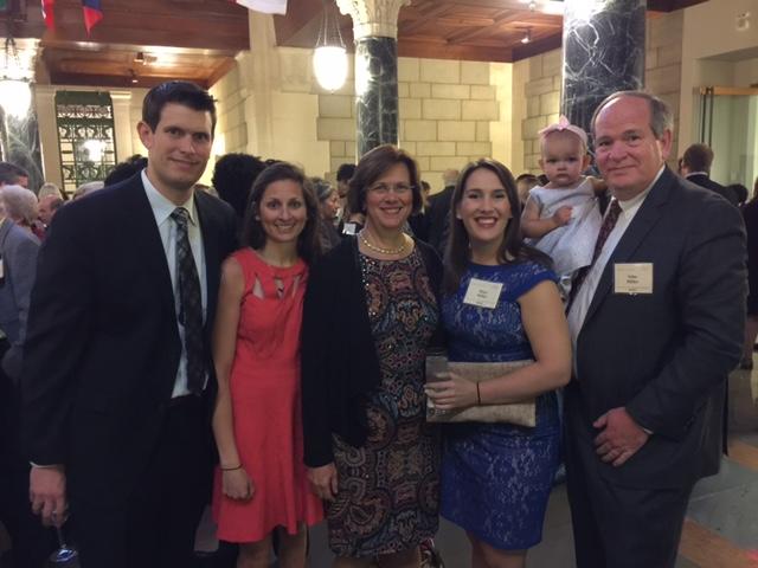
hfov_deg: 61.7
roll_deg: +0.8
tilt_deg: -7.9
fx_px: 635
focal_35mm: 29
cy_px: 284
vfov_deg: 48.2
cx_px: 379
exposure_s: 1/4
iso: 100
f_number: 2.2
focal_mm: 4.15
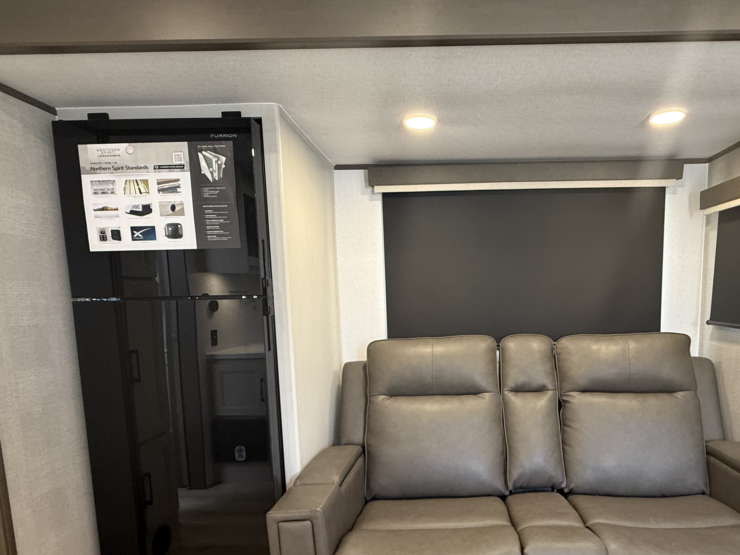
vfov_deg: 60.0
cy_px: 357
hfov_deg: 75.3
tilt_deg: -7.1
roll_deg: -0.2
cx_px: 454
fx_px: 470
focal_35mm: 22
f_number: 2.2
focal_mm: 2.22
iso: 320
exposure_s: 1/60
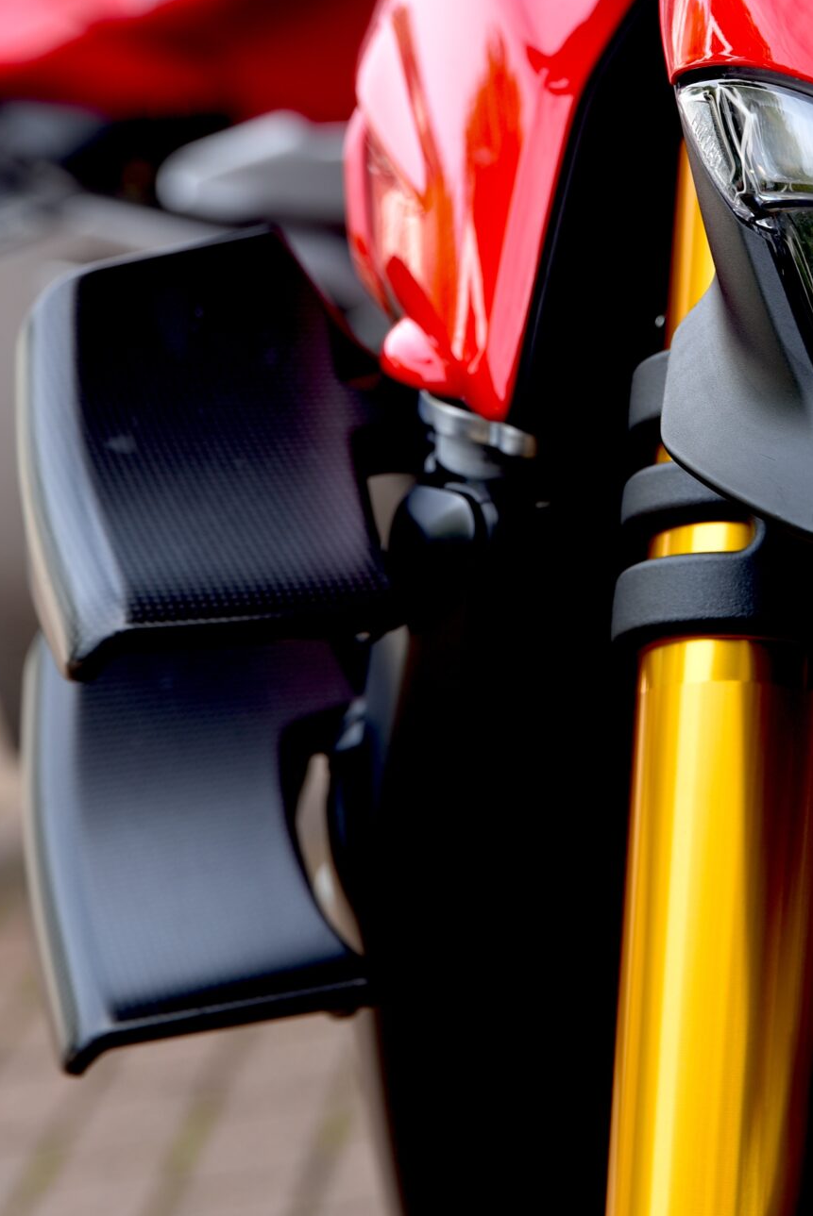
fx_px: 4702
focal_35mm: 139
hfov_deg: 9.9
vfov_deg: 14.7
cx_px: 617
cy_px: 333
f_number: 5
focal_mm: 70
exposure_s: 1/100
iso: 100
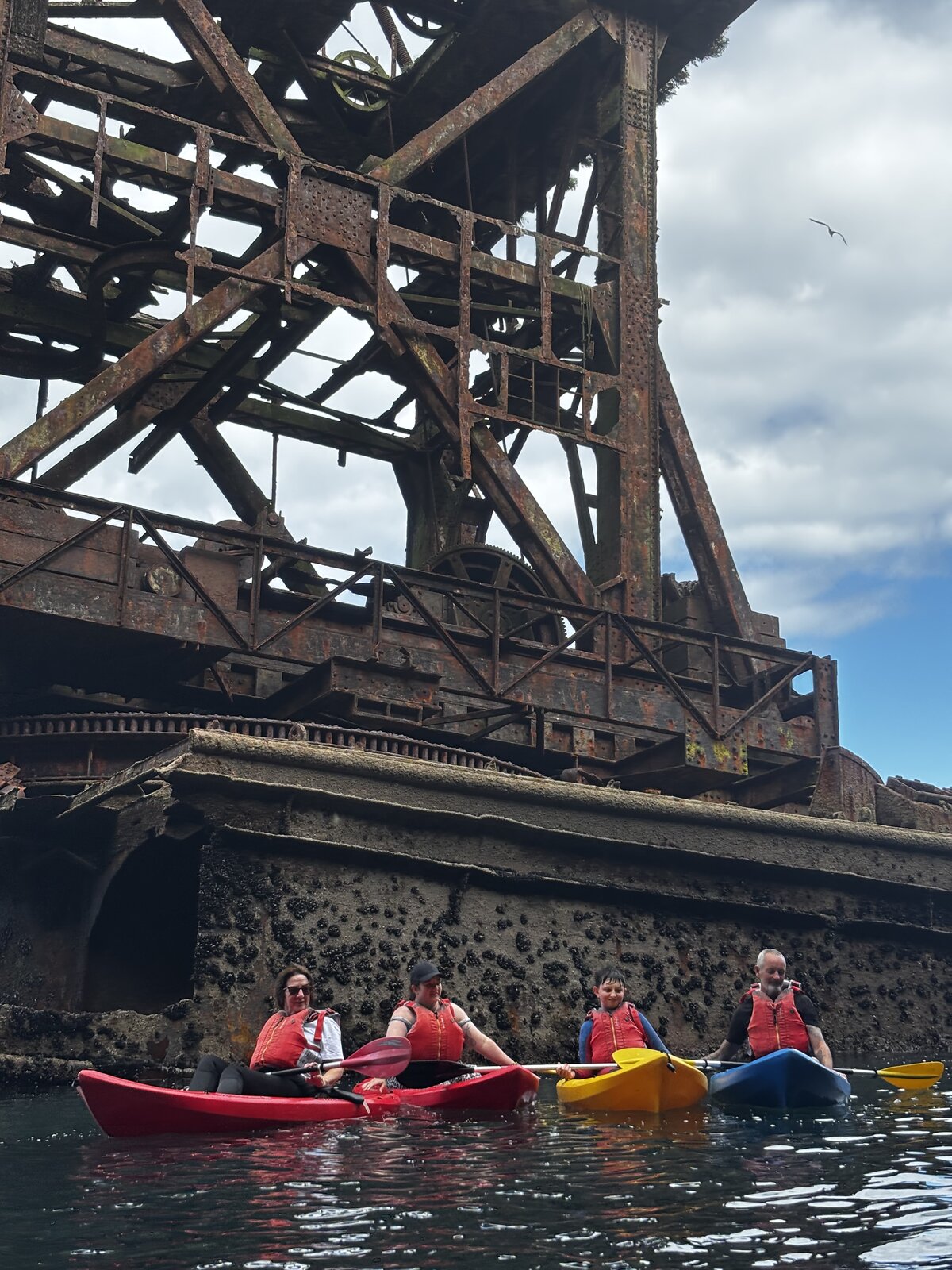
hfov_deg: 28.0
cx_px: 476
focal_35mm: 52
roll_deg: +2.9
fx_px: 1907
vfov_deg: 36.8
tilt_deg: +8.2
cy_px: 635
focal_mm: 5.96
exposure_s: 1/988
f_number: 1.6
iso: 32
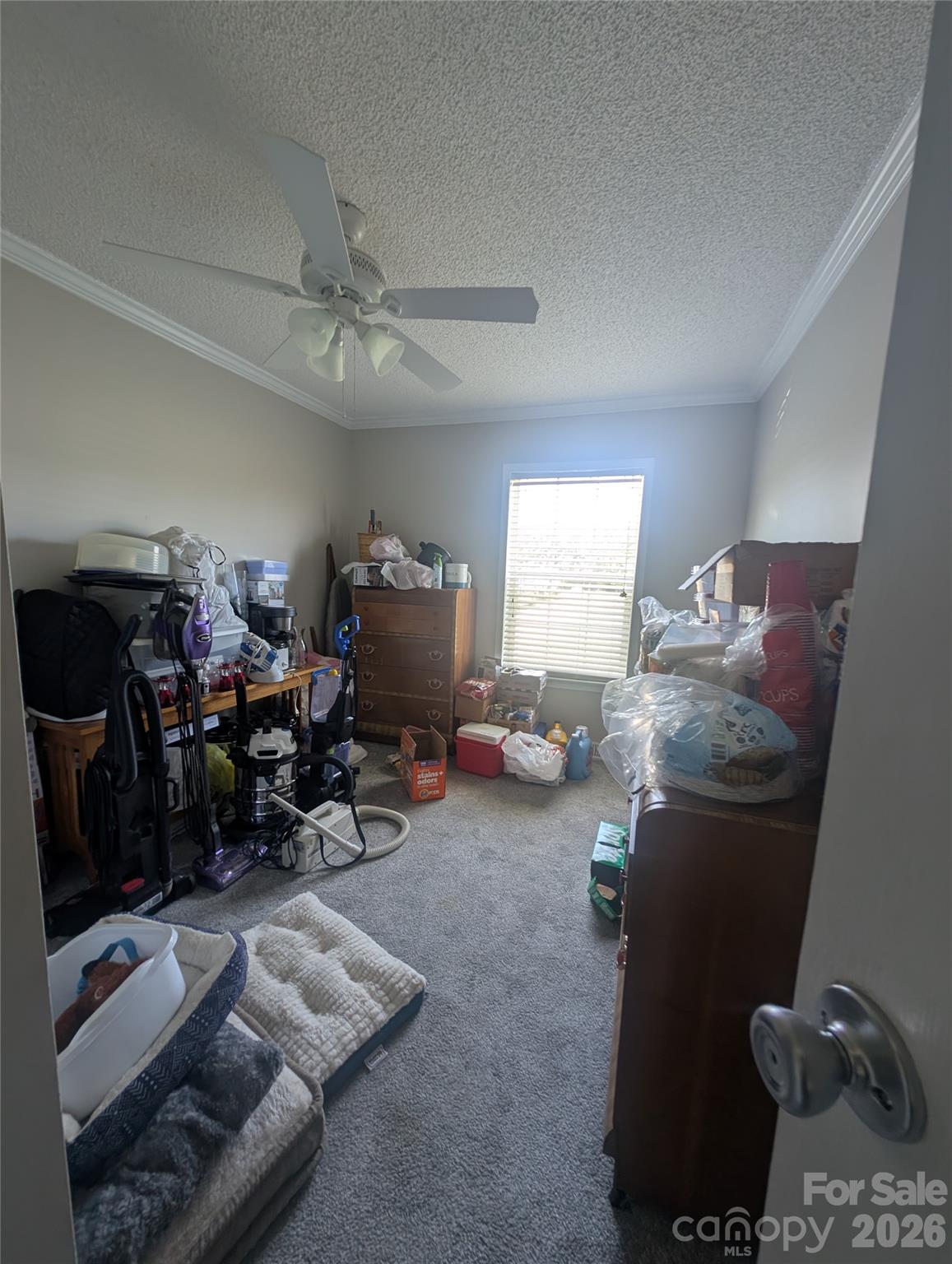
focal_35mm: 12
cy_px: 632
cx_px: 476
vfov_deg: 110.4
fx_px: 439
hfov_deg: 94.7
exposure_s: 1/41
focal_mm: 2.23
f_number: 1.95
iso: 45
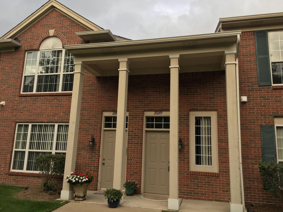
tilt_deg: +11.2
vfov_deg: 48.2
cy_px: 106
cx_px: 142
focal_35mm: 29
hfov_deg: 61.7
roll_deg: -1.4
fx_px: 237
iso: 25
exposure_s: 1/236
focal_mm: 4.15
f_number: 2.2
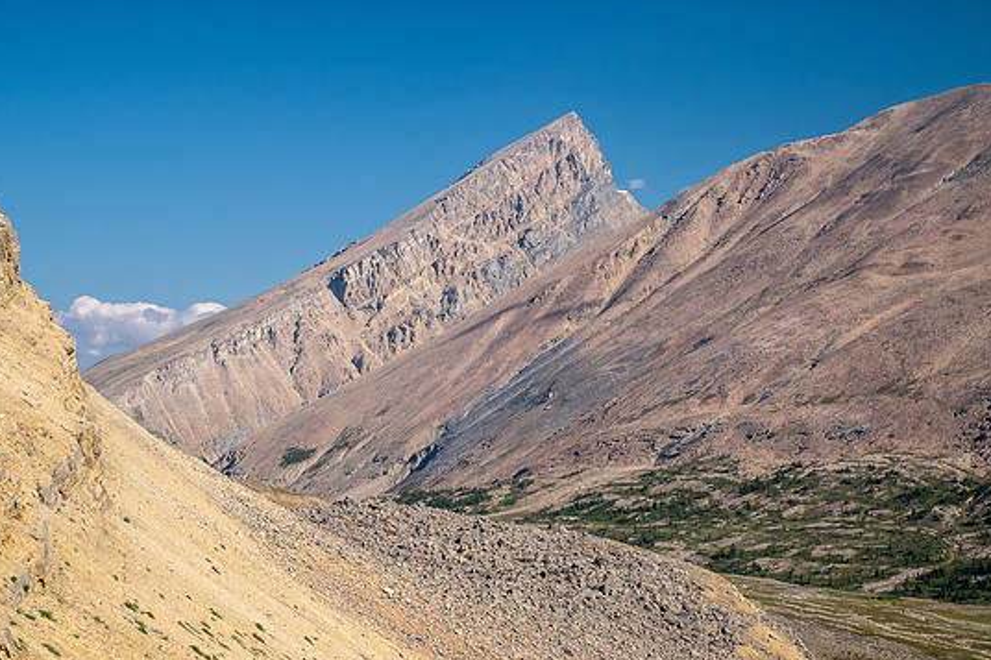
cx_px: 468
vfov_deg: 18.9
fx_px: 1981
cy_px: 356
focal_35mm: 72
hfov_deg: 28.1
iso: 200
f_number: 8
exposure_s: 1/250
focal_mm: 32
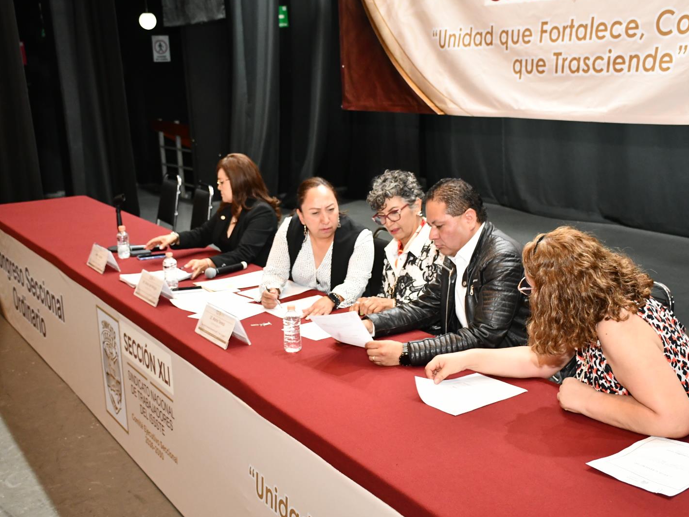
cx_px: 370
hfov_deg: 42.9
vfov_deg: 32.9
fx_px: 876
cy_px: 259
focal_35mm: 44
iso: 2800
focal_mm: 27
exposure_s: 1/60
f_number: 4
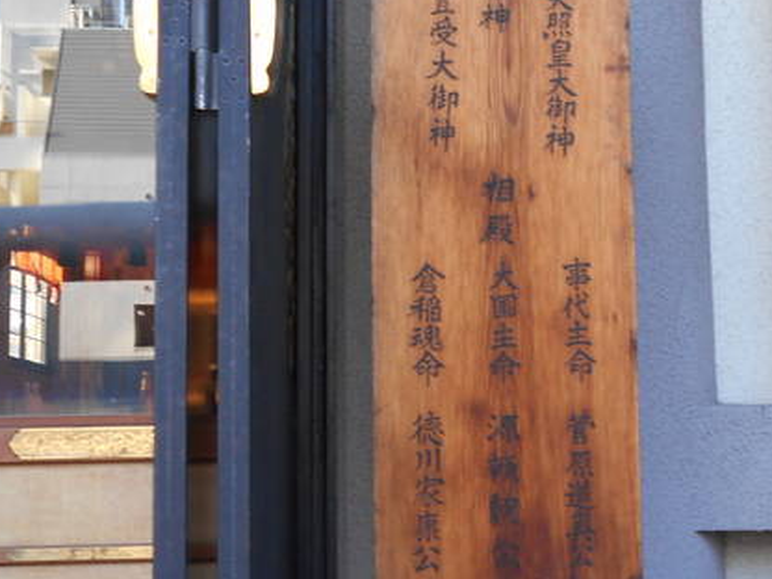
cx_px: 534
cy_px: 249
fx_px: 1673
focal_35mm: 75
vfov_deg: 19.6
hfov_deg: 25.8
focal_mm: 6.7
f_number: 3.9
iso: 110
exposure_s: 1/30
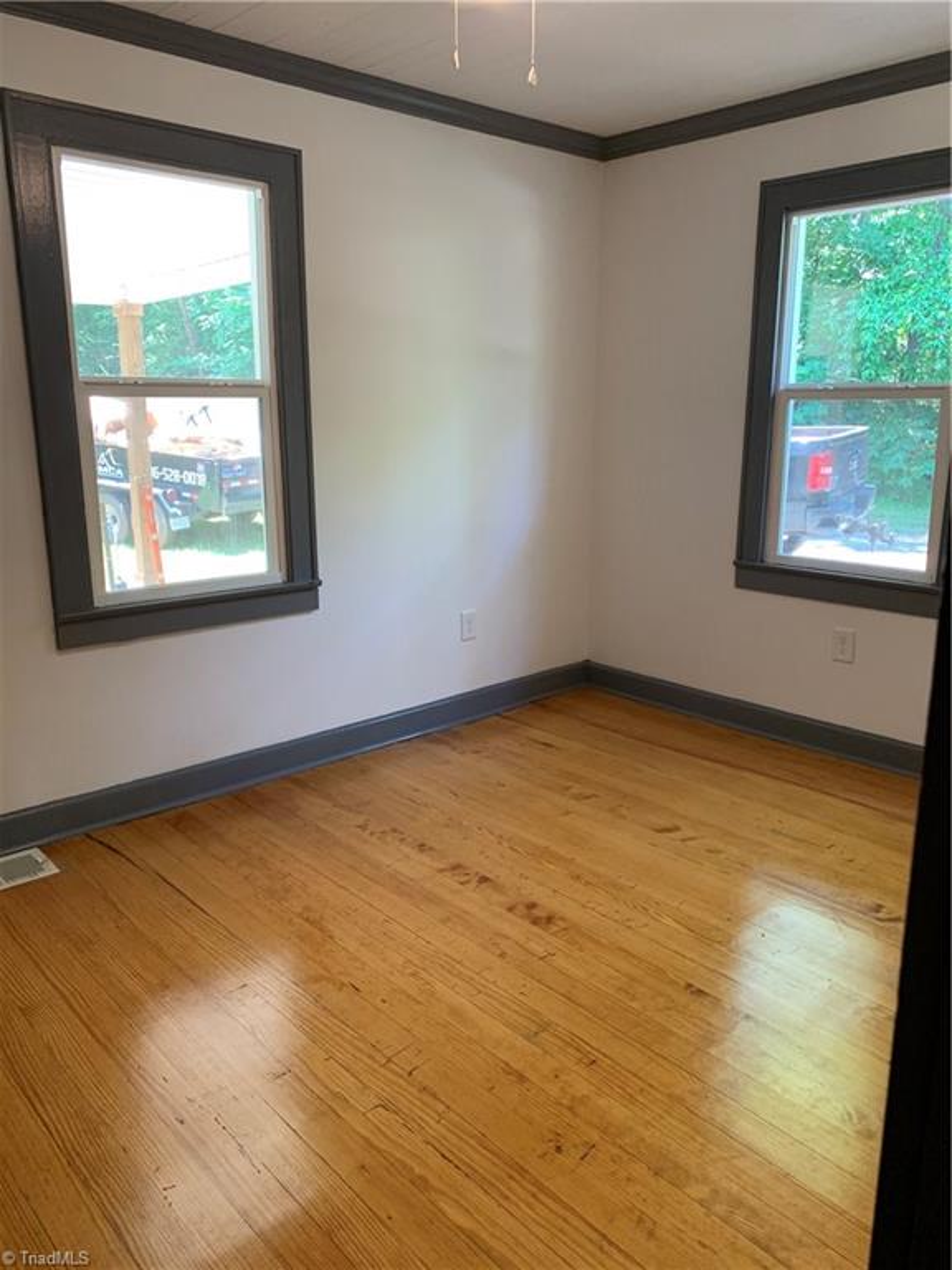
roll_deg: -0.5
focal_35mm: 26
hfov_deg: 53.1
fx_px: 953
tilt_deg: -12.7
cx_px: 476
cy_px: 635
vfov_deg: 67.3
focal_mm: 4.25
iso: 160
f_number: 1.8
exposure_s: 1/60
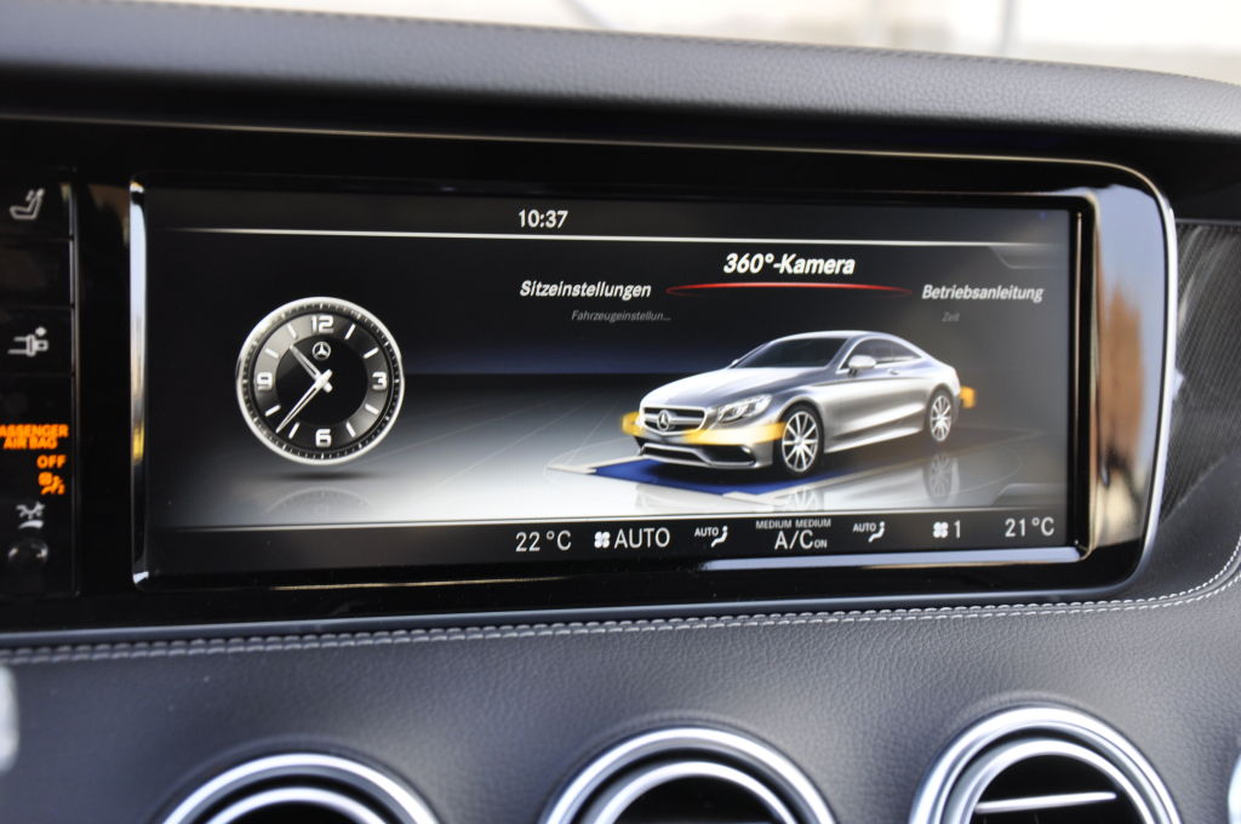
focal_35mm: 57
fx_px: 1962
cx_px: 620
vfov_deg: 23.7
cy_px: 412
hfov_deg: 35.1
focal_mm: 38
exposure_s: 1/60
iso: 400
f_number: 4.5
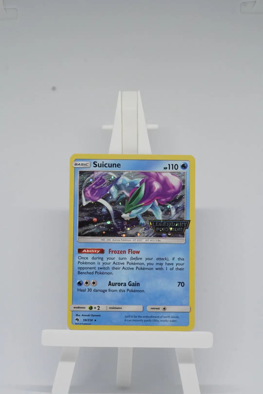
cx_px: 132
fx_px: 820
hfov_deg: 18.2
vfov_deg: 27.0
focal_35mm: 75
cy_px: 197
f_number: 11
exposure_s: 1/60
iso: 1600
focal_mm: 50
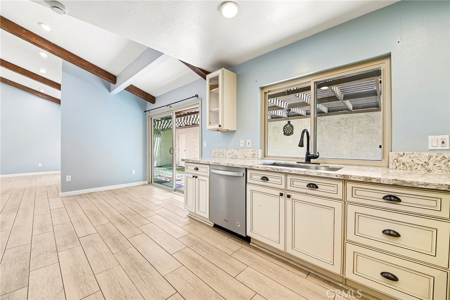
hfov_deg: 104.3
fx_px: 175
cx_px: 225
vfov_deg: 81.2
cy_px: 150
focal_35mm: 14
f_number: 8
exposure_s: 1/6
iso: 250
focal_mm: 14
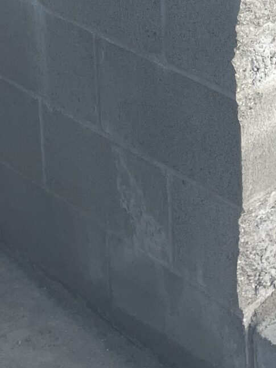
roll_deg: +1.0
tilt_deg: -13.8
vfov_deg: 17.5
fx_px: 1094
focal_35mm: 103
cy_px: -149
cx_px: 401
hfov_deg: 13.6
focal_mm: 4.2
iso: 32
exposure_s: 1/1135
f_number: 1.6
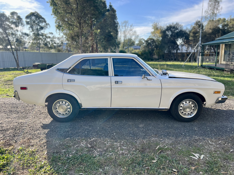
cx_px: 117
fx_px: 176
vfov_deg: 53.1
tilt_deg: -12.3
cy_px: 88
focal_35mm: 26
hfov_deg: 67.3
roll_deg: +0.8
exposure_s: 1/949
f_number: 1.5
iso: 50
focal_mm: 5.7
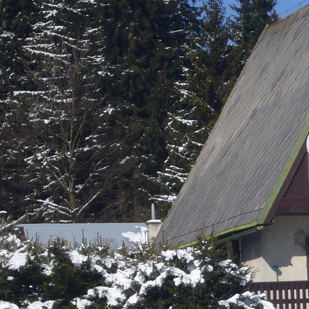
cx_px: 359
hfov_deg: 6.7
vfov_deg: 6.7
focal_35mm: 259
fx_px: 2616
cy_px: 281
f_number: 11
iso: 80
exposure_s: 1/250
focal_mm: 15.5
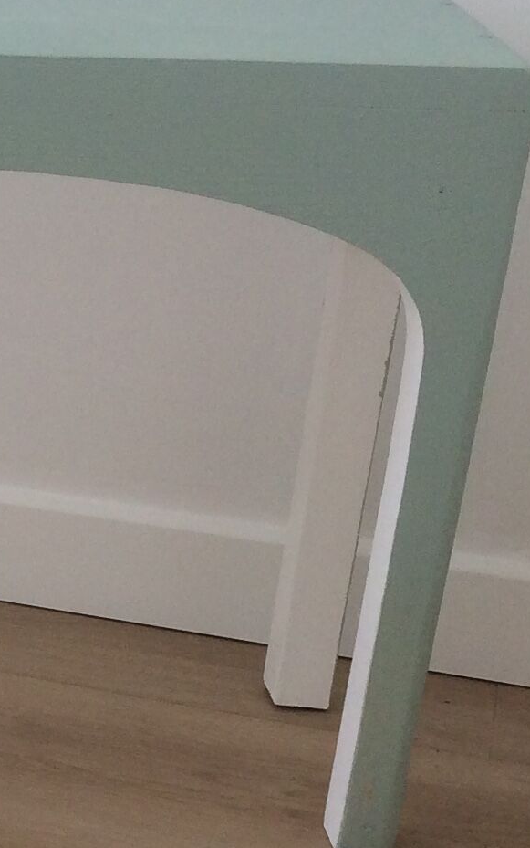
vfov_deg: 19.2
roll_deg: -1.1
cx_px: -626
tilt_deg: -23.2
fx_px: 2495
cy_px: 556
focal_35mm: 108
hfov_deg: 10.8
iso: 50
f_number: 2.2
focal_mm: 4.15
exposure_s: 1/100
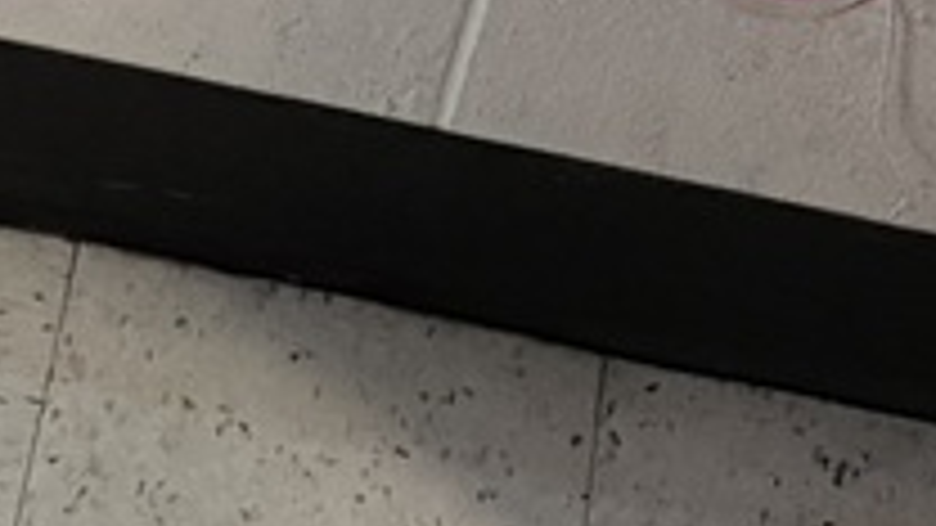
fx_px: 3202
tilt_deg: -64.5
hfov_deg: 15.8
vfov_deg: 7.4
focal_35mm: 129
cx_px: -270
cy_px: 1915
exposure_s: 1/28
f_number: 1.78
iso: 1000
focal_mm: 6.76
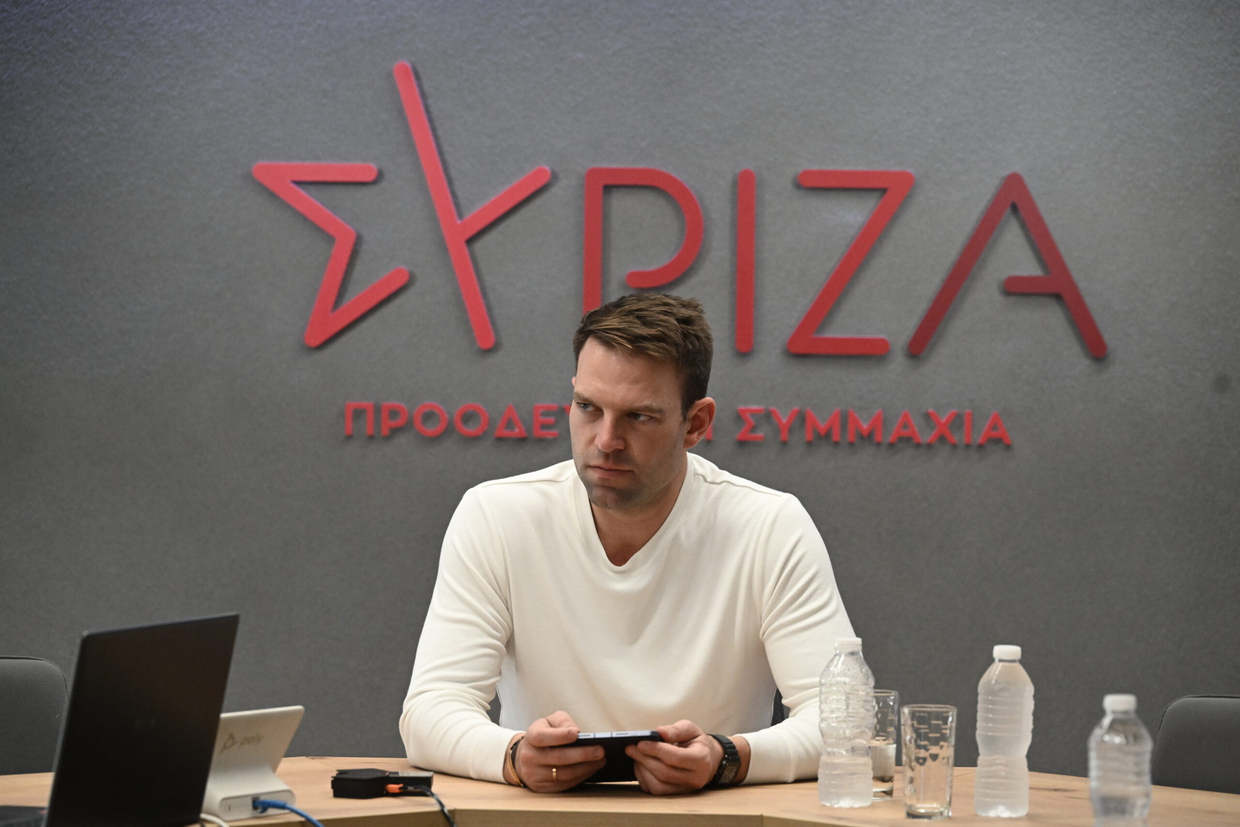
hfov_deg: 13.7
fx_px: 5167
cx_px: 620
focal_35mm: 150
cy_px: 414
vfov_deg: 9.1
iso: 5000
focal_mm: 150
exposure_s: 1/500
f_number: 5
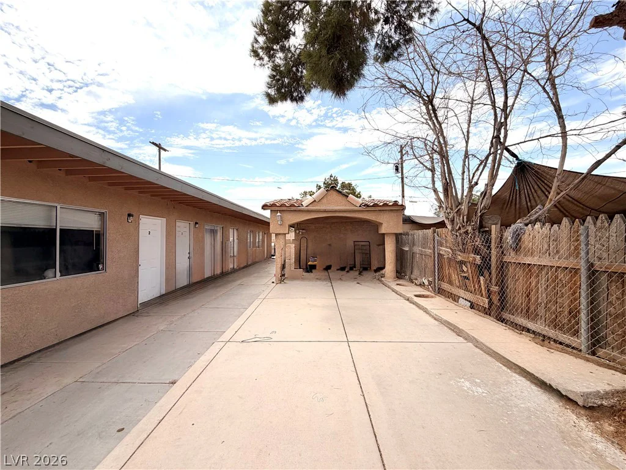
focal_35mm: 14
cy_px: 235
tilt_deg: +1.5
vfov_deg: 85.7
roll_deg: +0.5
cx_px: 313
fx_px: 253
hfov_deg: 102.1
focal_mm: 2.22
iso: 20
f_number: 2.2
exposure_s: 1/1235
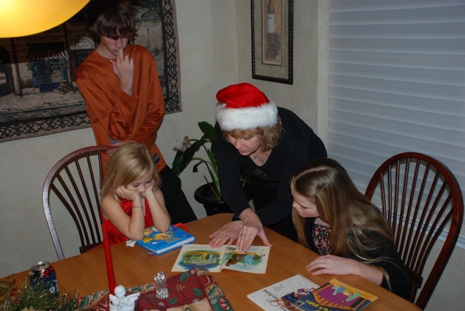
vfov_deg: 34.3
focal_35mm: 39
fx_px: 504
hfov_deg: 49.5
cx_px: 232
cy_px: 156
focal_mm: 26
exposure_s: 1/60
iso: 200
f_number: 4
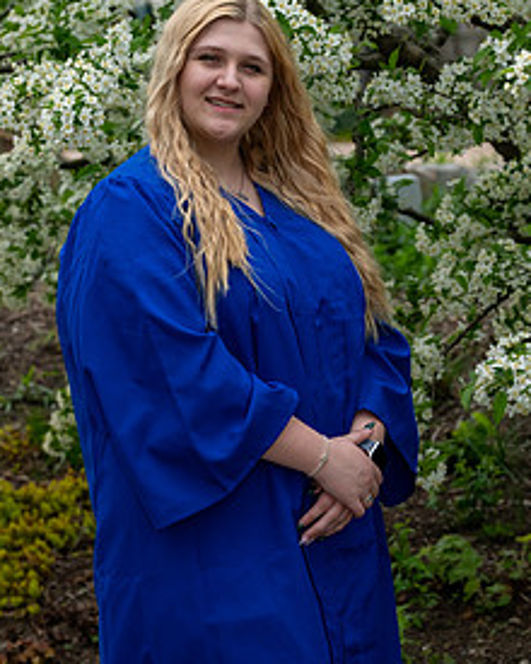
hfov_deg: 9.8
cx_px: 234
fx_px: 3104
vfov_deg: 12.2
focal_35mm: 158
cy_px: 415
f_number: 4.5
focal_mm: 68.7
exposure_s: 1/400
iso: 250
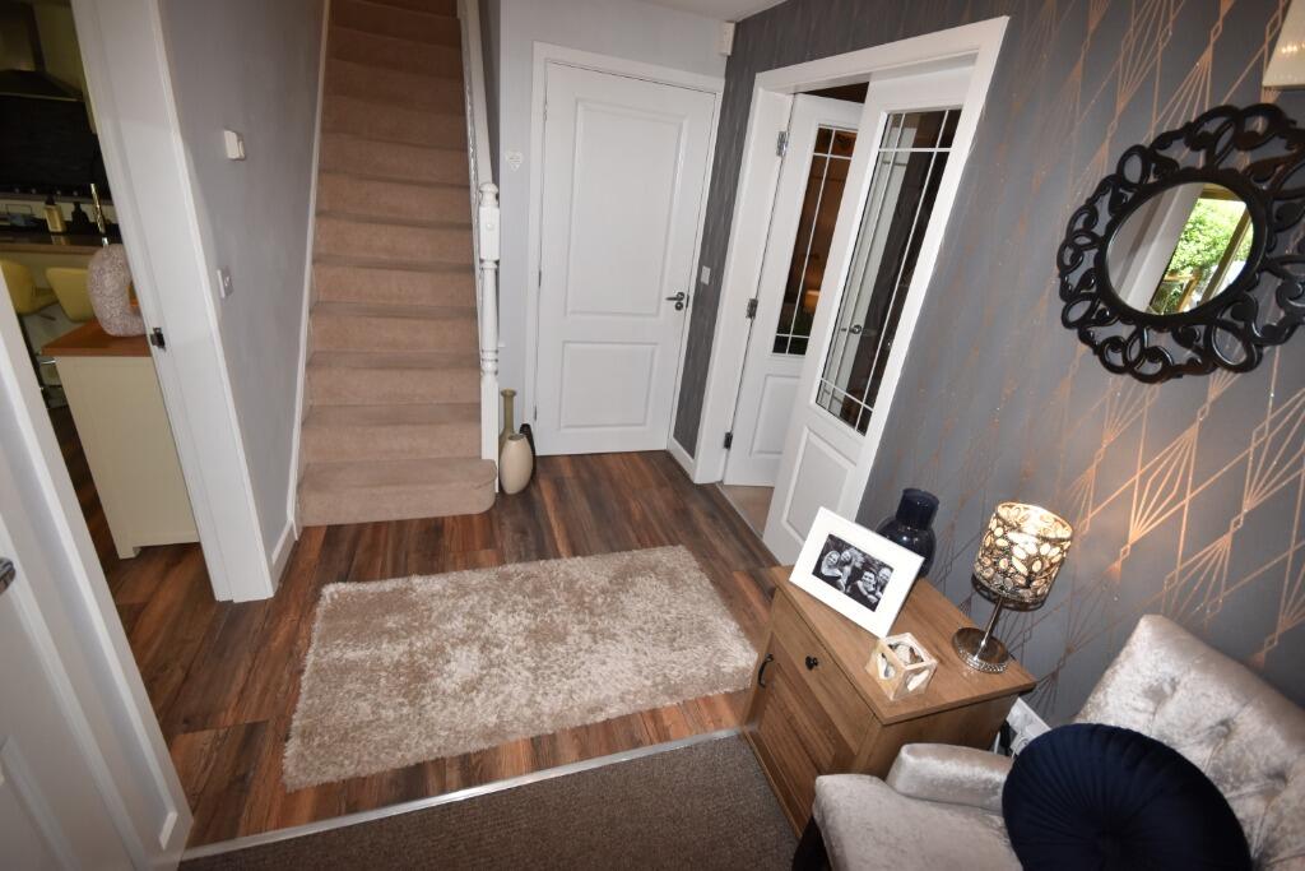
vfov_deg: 77.3
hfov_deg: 100.4
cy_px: 436
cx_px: 652
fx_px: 544
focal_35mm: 15
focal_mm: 10
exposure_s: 1/60
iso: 400
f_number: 5.6
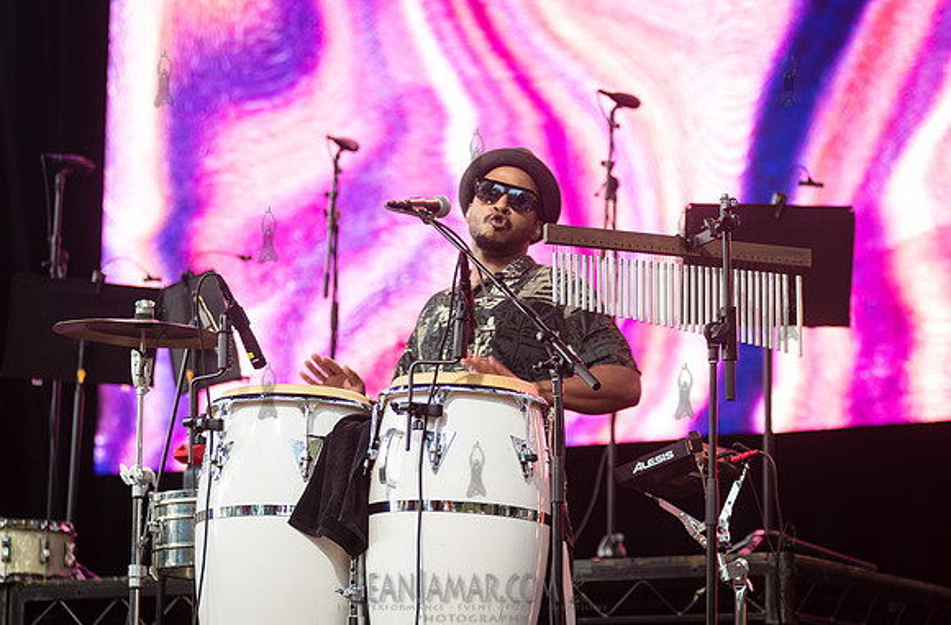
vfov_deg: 12.3
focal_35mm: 110
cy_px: 327
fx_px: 2887
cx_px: 491
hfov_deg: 18.7
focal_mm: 92
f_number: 3.2
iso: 640
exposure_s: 1/320
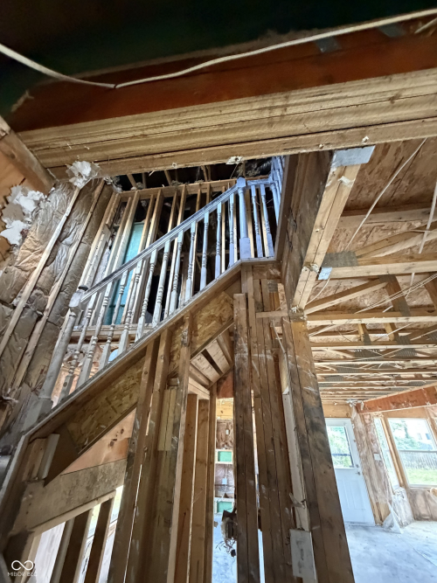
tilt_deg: +32.7
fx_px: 236
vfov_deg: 102.1
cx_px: 218
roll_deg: -2.0
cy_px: 292
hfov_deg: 85.7
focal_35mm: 14
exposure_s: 1/60
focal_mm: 2.22
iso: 1000
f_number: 2.2
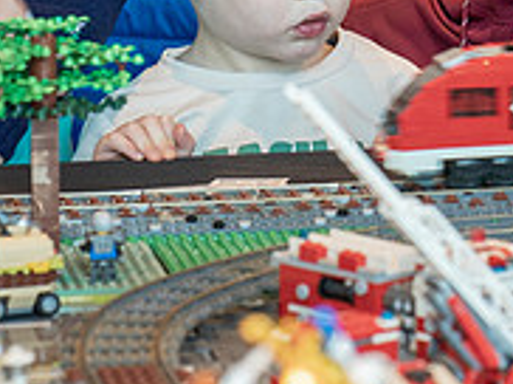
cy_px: 42
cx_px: 575
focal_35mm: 305
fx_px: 4514
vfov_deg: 4.9
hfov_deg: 6.5
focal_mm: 85
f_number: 5.6
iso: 2000
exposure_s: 1/100
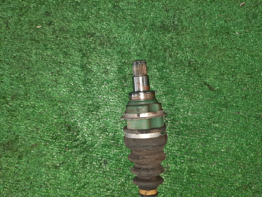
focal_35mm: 25
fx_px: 189
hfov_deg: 69.4
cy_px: 98
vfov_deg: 54.9
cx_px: 131
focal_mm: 4.6
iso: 386
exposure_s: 1/33
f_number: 2
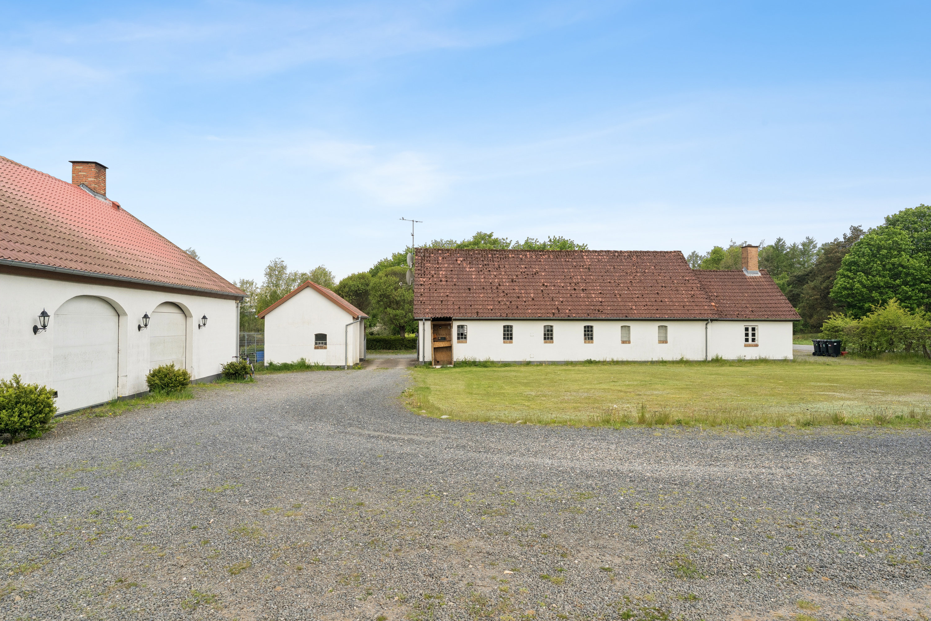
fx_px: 621
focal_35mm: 24
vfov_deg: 53.1
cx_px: 466
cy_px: 310
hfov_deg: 73.7
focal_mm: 24
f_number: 7.1
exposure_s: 1/800
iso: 800
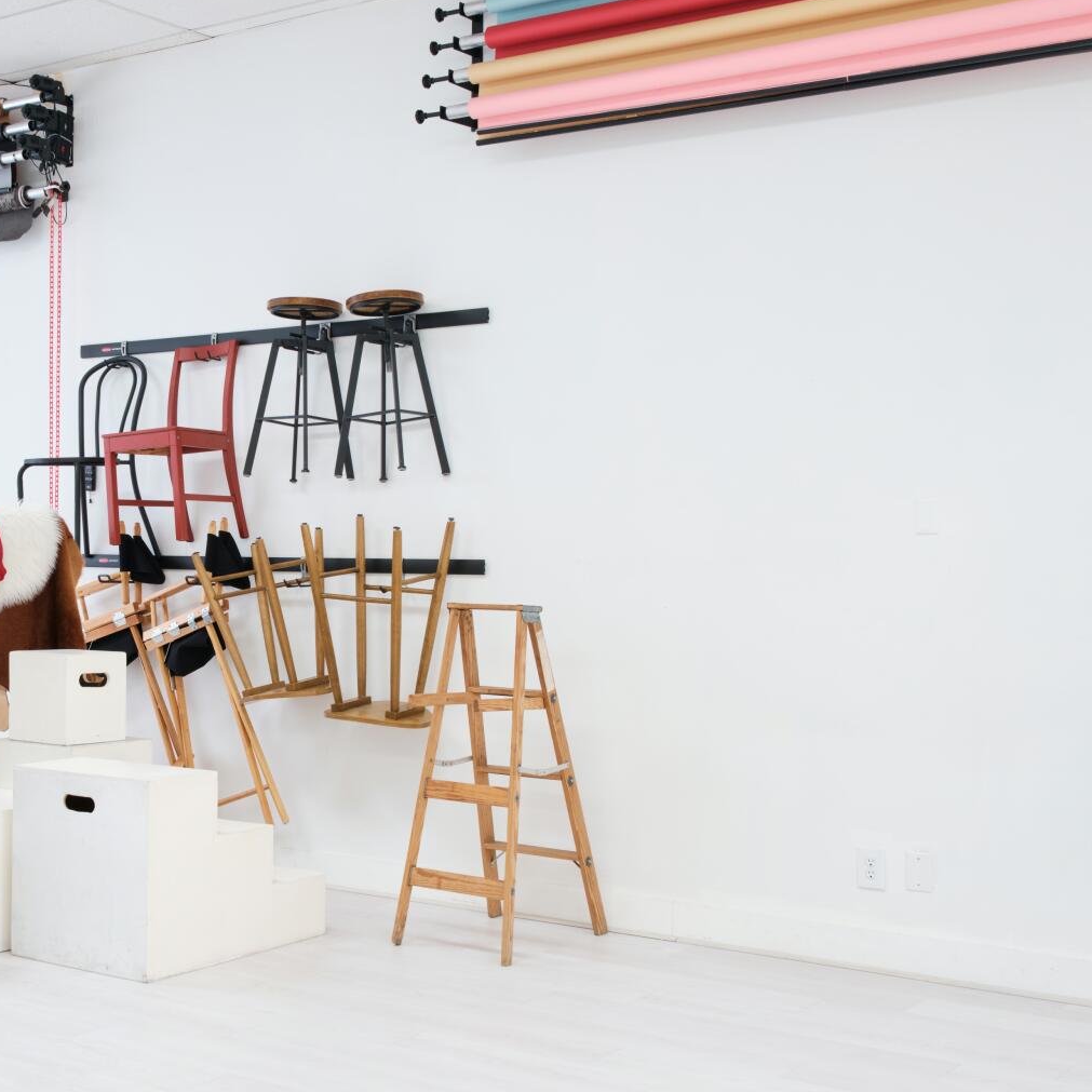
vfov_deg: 35.3
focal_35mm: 48
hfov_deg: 34.6
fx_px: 1713
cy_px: 591
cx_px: 272
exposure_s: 1/3
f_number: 8
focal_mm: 22.8
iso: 125
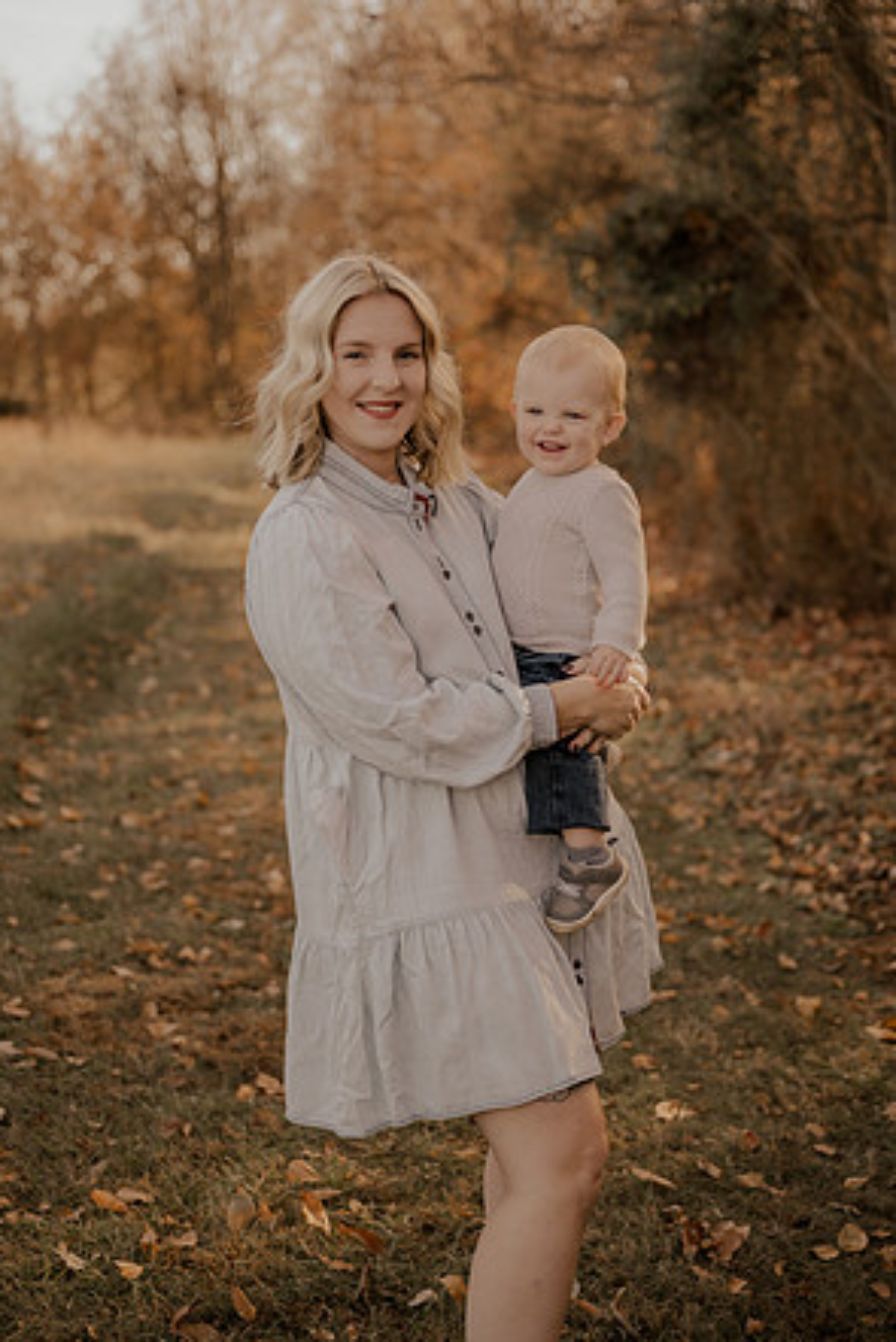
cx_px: 443
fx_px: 2201
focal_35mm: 59
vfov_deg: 33.9
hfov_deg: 23.0
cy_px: 668
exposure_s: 1/320
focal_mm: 58
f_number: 2.8
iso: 200
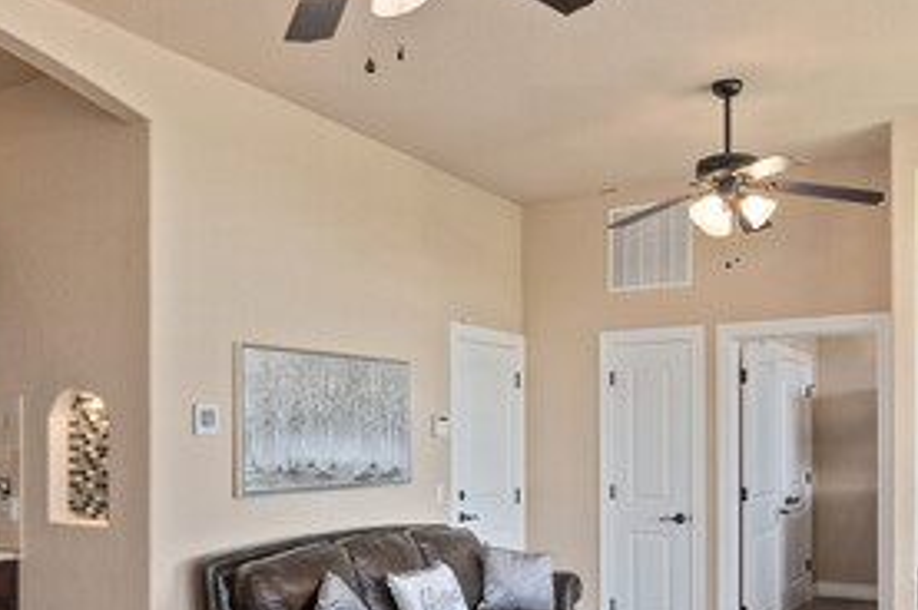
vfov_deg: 35.1
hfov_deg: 51.7
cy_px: 451
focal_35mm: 37
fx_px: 942
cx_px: 391
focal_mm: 16
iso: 400
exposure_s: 1/3
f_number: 7.1
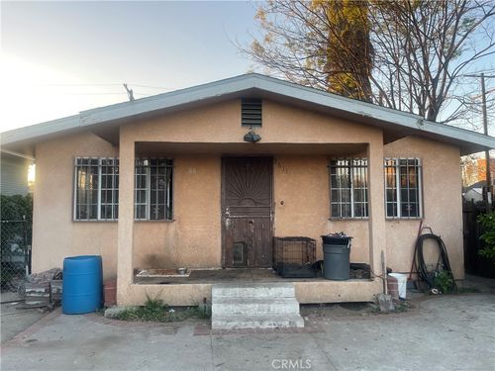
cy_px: 186
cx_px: 248
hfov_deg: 69.4
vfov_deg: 54.9
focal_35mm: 25
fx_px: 357
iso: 32
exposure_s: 1/167
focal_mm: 5.1
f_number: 1.6
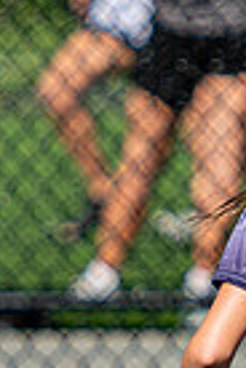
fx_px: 18233
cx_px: 473
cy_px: 127
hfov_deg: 0.8
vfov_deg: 1.2
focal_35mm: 1779
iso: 100
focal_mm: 165
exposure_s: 1/2000
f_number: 3.2
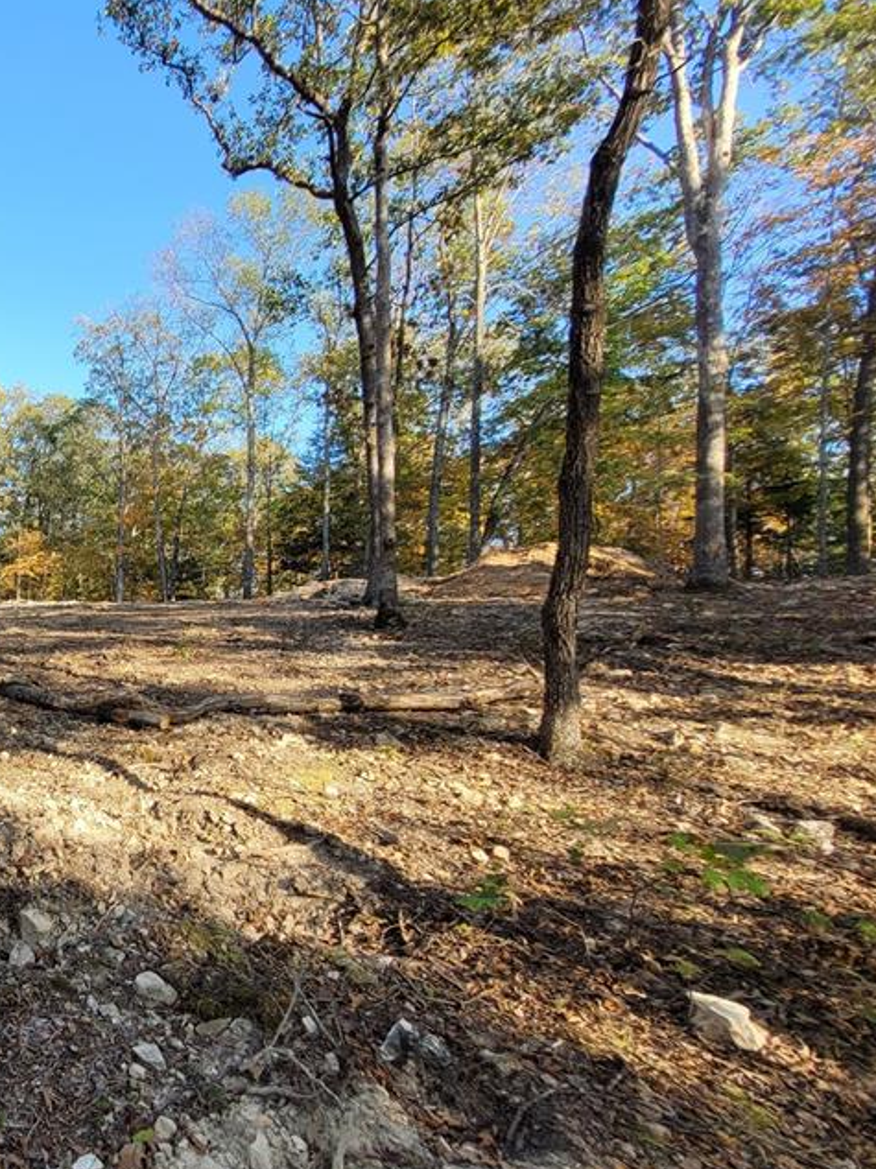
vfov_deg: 78.6
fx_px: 709
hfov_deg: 48.3
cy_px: 664
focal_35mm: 21
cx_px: -53
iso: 40
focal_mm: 1.74
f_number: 2.2
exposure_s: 1/317
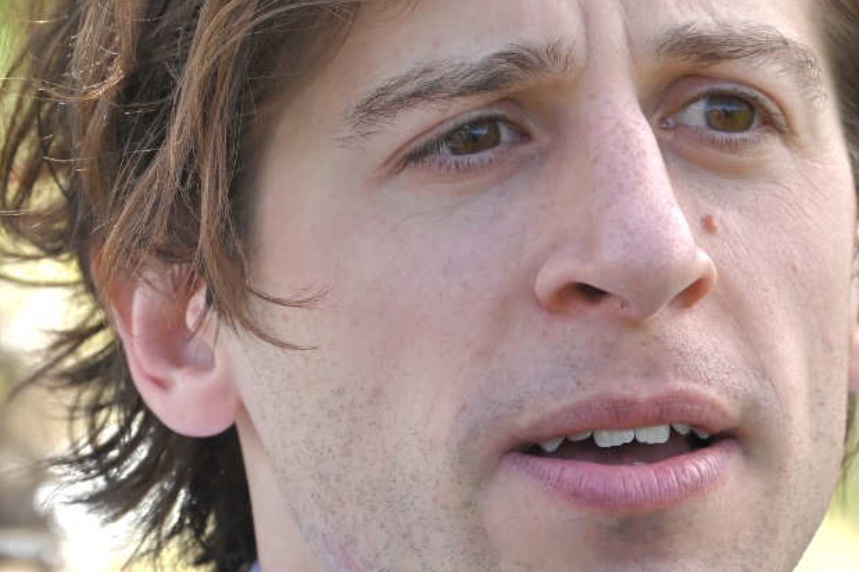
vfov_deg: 3.3
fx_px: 9992
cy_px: 240
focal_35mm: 419
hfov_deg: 4.9
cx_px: 523
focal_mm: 160
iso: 100
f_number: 7.1
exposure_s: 1/200
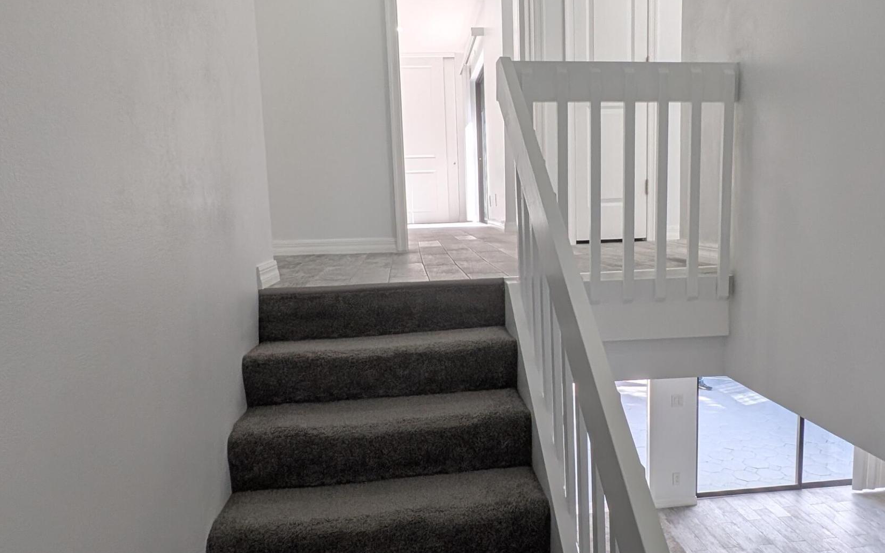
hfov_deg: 74.7
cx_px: 478
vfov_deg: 51.0
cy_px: 290
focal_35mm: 24
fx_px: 579
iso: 37
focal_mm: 1.54
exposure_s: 1/130
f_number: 2.2
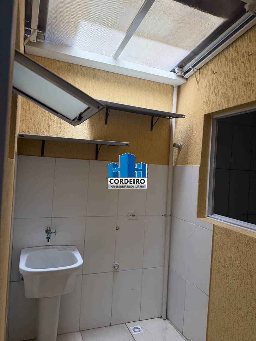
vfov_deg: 71.6
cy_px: 170
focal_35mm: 24
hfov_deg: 56.8
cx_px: 128
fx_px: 237
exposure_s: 1/219
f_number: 1.78
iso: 160
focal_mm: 6.76
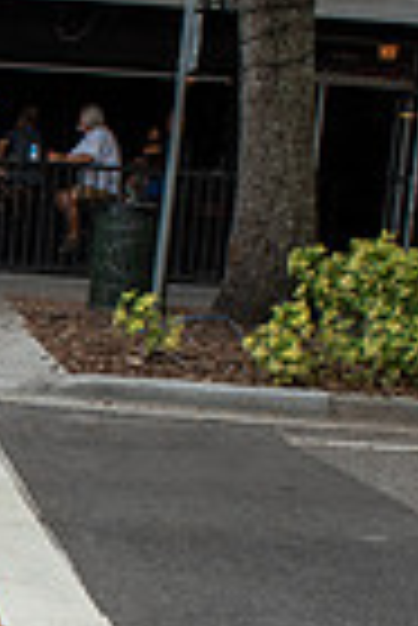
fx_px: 1772
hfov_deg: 12.9
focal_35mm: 102
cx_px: -175
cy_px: 486
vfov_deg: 19.8
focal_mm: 21
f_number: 8
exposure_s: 1/250
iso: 320
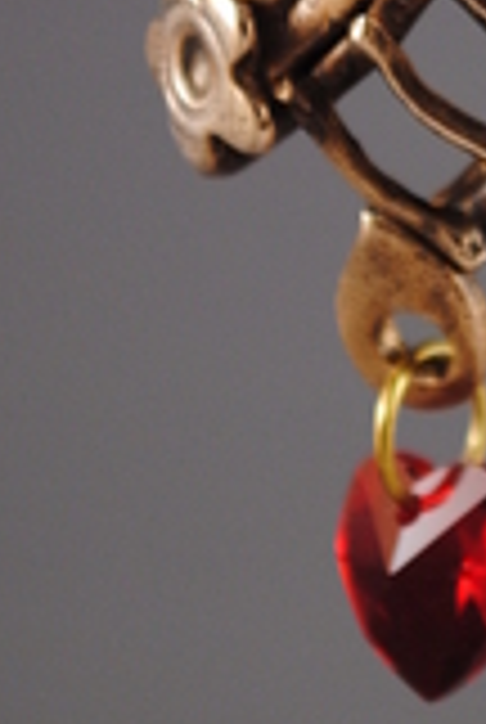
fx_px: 5152
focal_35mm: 256
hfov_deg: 5.4
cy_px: -117
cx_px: 630
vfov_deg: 8.0
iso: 200
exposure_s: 1/30
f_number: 5.6
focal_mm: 55
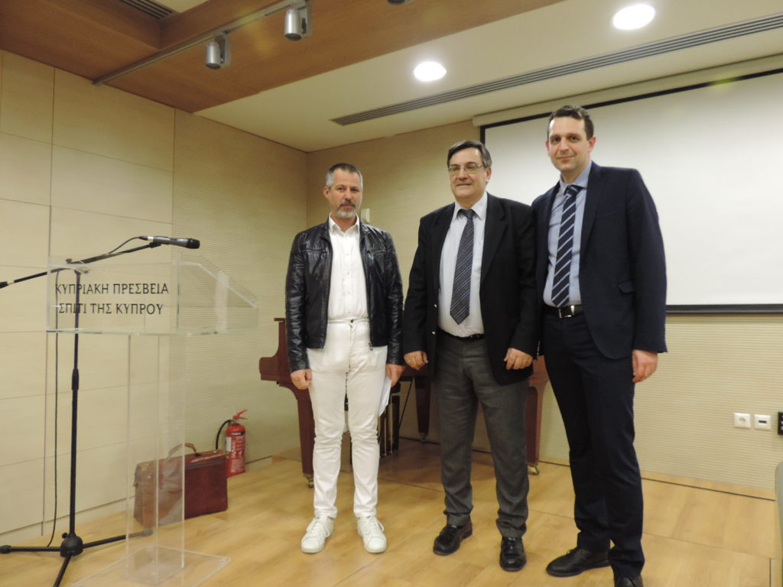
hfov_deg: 71.6
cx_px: 392
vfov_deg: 56.8
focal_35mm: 24
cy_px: 294
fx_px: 543
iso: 400
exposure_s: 1/25
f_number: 3
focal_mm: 4.3
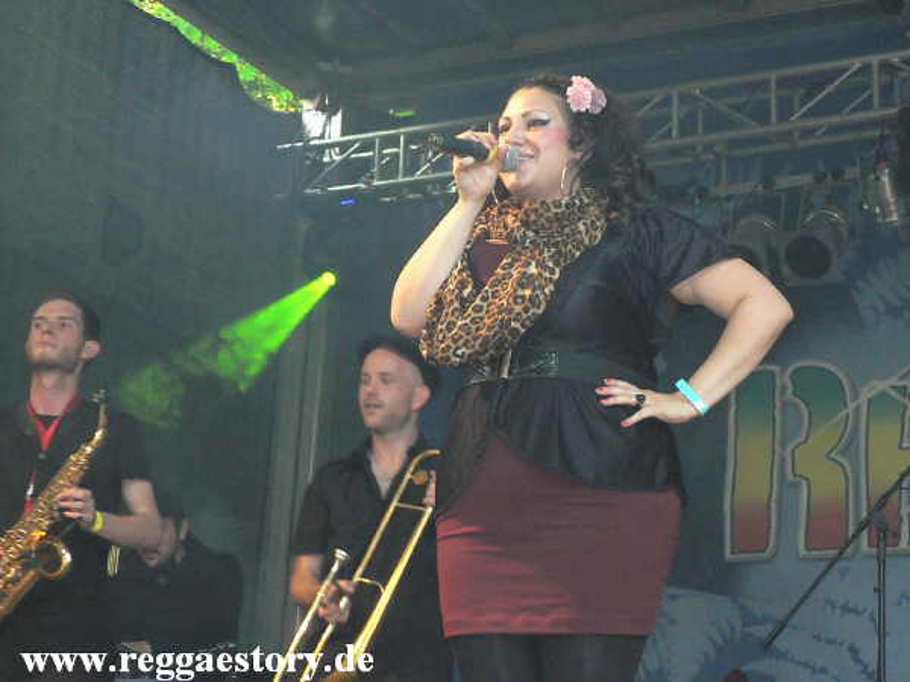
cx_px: 455
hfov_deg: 31.7
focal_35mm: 61
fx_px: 1604
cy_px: 341
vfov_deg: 24.0
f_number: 3.2
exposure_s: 1/60
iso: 400
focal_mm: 10.5
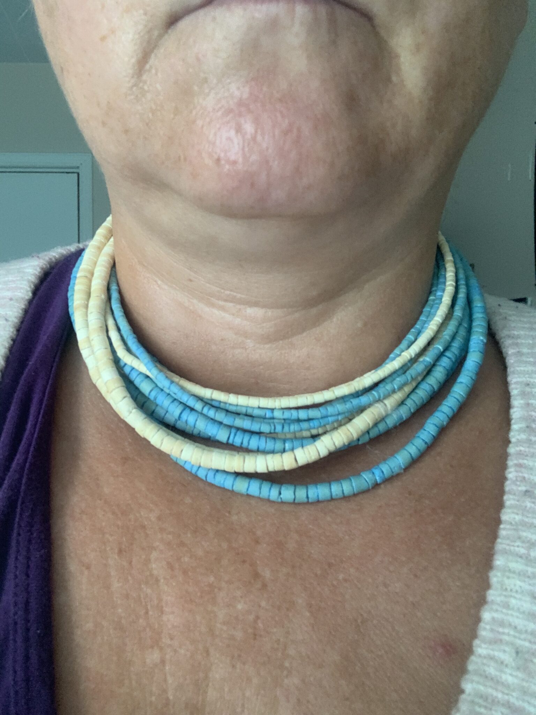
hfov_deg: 44.2
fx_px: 661
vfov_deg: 56.8
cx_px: 268
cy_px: 358
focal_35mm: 32
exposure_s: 1/57
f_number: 2.2
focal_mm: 2.87
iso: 320
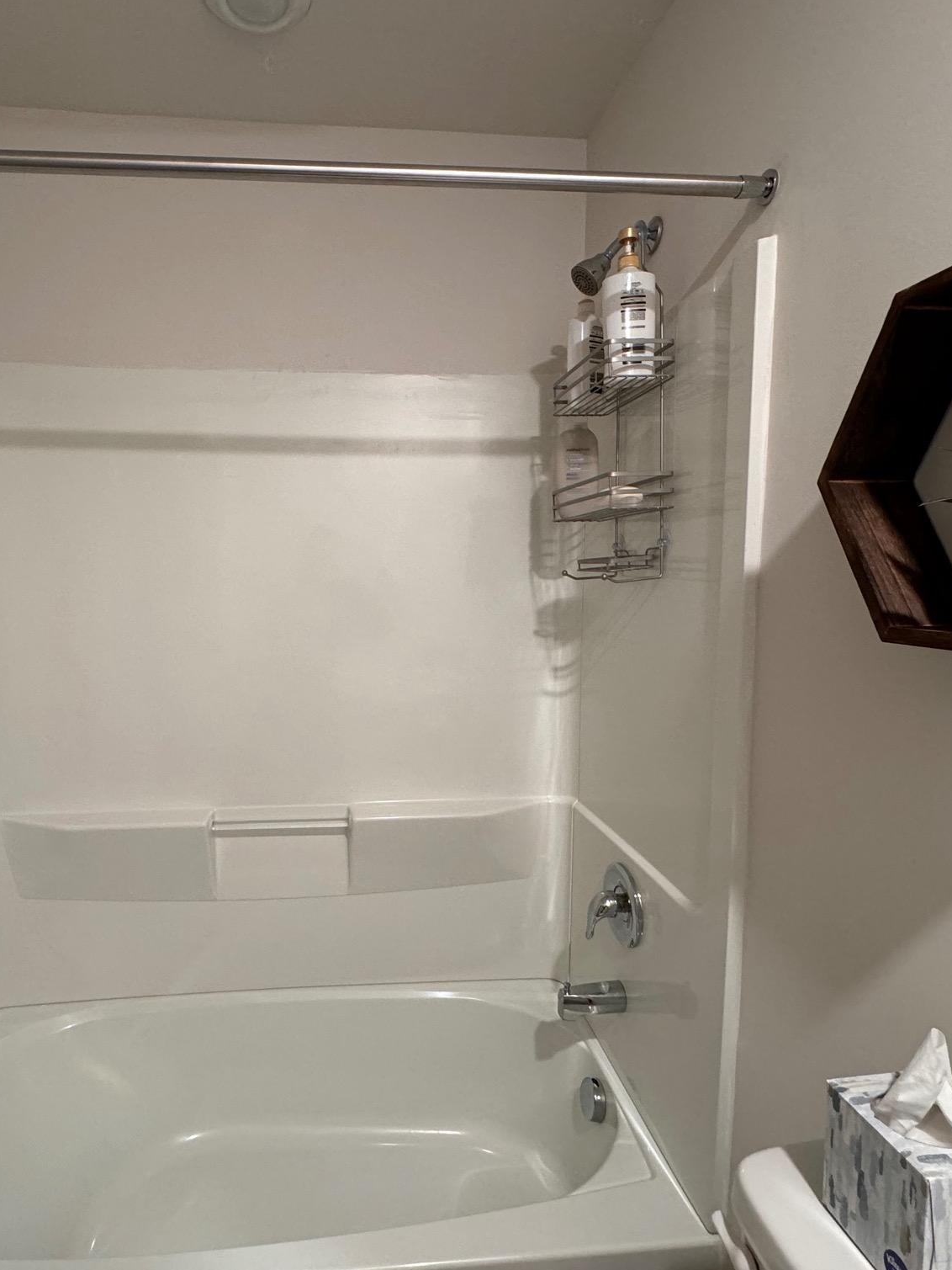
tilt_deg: -6.0
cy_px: 630
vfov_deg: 84.7
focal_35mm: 19
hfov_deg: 68.1
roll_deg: +0.1
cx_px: 385
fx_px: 697
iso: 250
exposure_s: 1/60
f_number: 2.2
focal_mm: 2.22
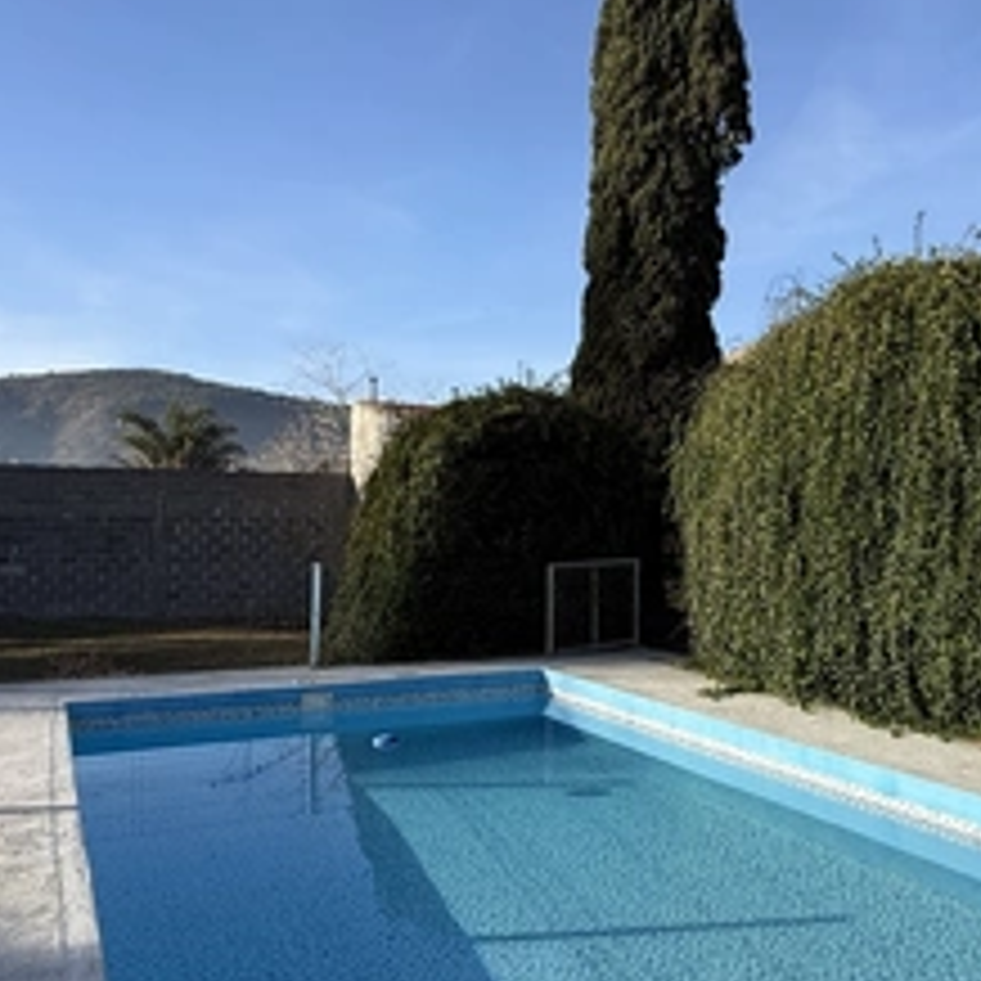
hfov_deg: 61.4
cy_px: 490
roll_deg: +0.7
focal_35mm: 25
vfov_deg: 62.9
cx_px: 652
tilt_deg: +3.3
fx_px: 802
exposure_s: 1/1033
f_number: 2.2
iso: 50
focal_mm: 2.22
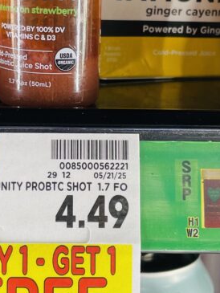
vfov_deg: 26.4
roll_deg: -1.5
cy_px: 83
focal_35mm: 73
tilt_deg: -7.3
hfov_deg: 20.0
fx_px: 618
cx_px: 56
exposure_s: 1/121
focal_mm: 4.2
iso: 125
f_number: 1.6
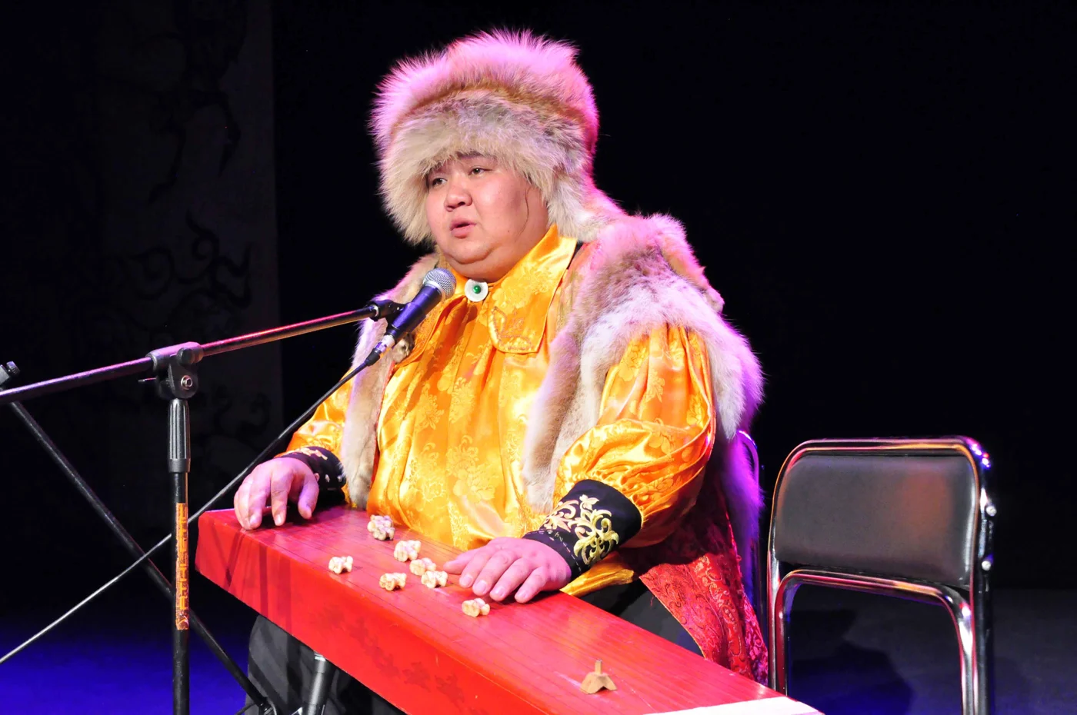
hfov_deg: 38.9
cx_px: 538
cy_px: 358
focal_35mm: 51
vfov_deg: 26.4
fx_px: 1524
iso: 3200
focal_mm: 34
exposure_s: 1/125
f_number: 5.6
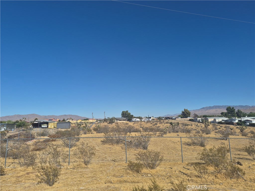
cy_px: 96
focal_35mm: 23
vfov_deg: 58.9
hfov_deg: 73.9
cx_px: 128
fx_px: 169
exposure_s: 1/7696
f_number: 1.8
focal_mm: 5.4
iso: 64
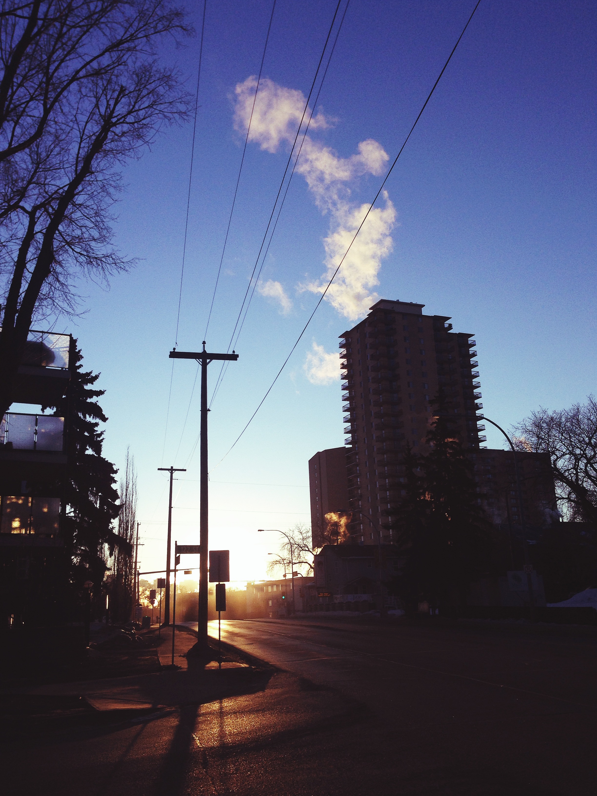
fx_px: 759
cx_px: 298
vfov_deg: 55.4
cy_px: 398
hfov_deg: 42.9
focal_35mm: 33
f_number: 2.4
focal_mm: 4.12
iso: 50
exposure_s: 1/1261
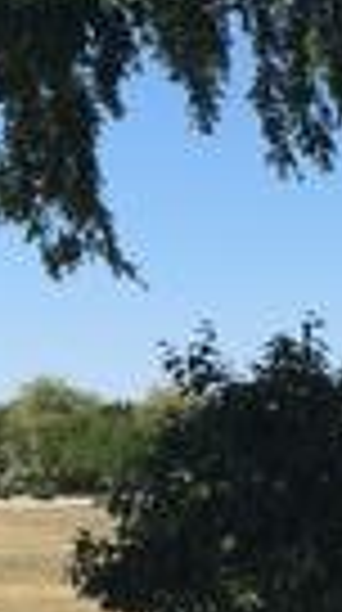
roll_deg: +0.2
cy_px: 626
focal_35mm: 149
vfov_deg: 14.2
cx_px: 400
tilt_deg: -2.3
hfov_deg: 8.0
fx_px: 2414
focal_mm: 4.15
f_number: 2.2
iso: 25
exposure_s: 1/1832
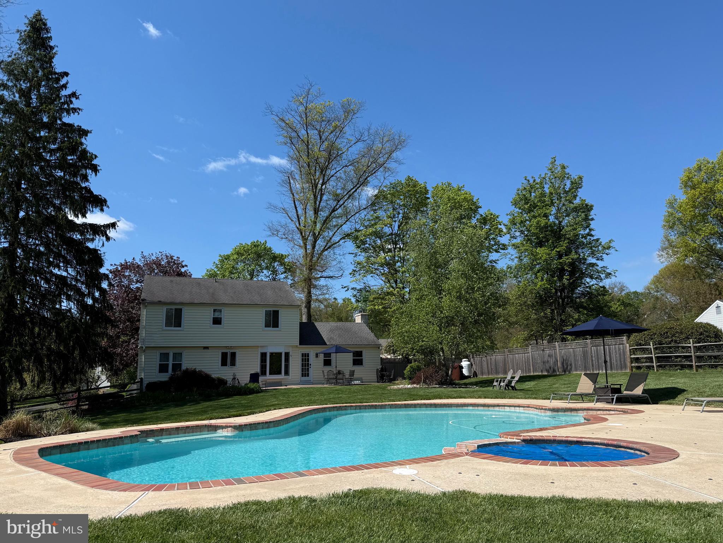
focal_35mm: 24
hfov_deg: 71.6
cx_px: 362
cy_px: 272
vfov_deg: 56.8
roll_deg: +1.0
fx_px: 501
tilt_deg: +10.2
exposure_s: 1/4975
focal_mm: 6.76
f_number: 1.78
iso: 80
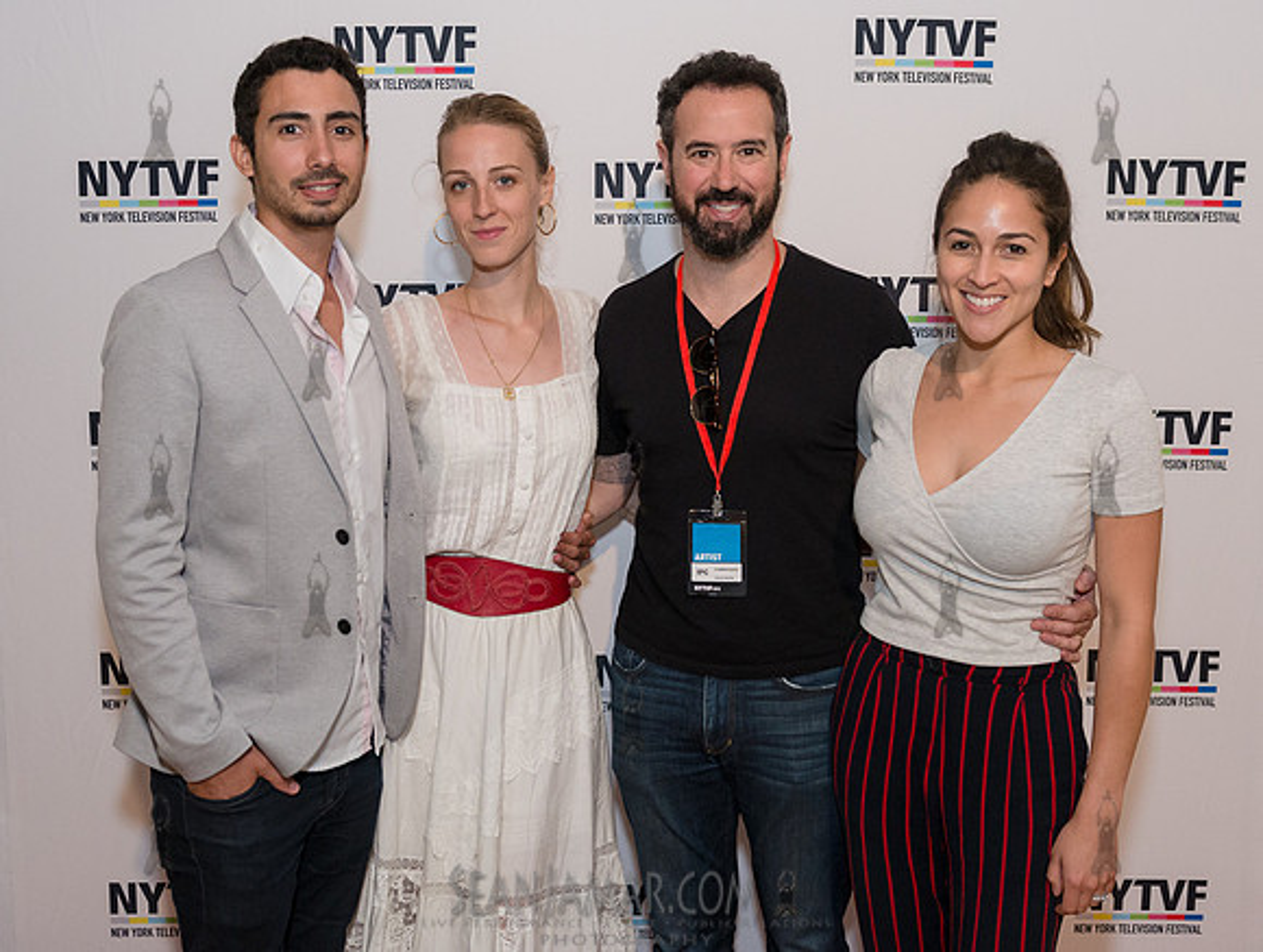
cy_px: 417
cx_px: 604
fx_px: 1544
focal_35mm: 42
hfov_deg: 44.5
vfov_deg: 34.2
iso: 1600
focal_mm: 32
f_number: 4
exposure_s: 1/640
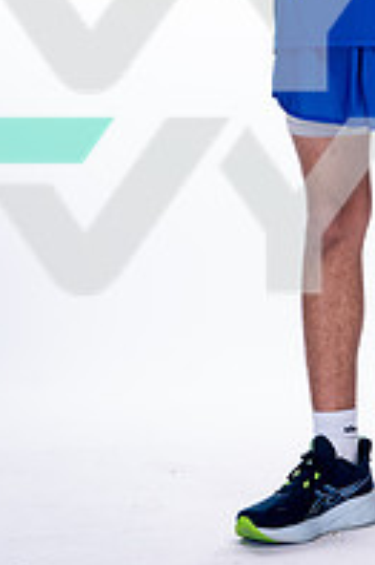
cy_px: 6
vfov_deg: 7.3
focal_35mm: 281
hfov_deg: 4.9
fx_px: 4398
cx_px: 369
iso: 800
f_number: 5.6
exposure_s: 1/250
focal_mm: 123
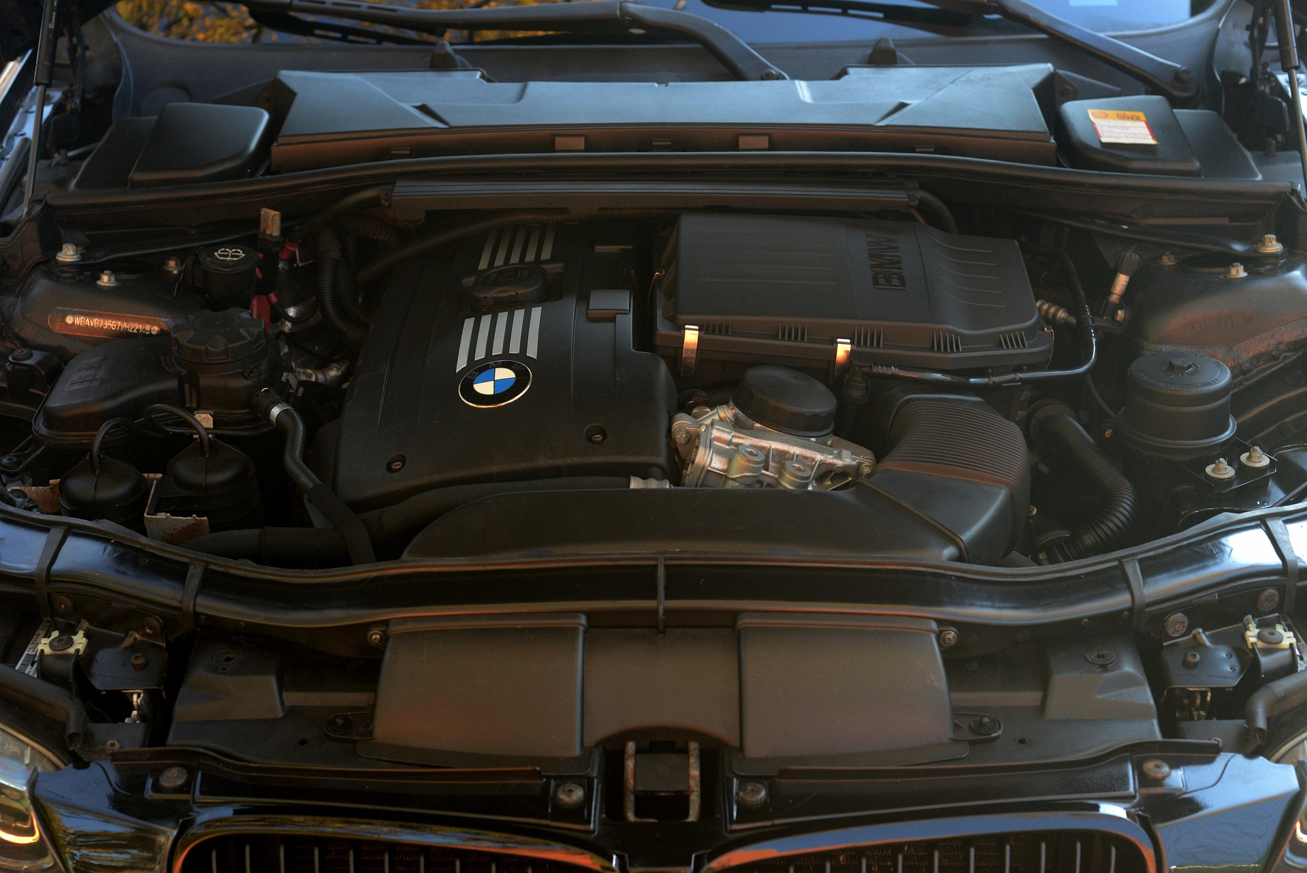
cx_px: 654
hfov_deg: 39.6
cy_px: 436
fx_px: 1816
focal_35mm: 50
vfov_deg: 27.0
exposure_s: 1/250
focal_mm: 50
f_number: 5.6
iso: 2000
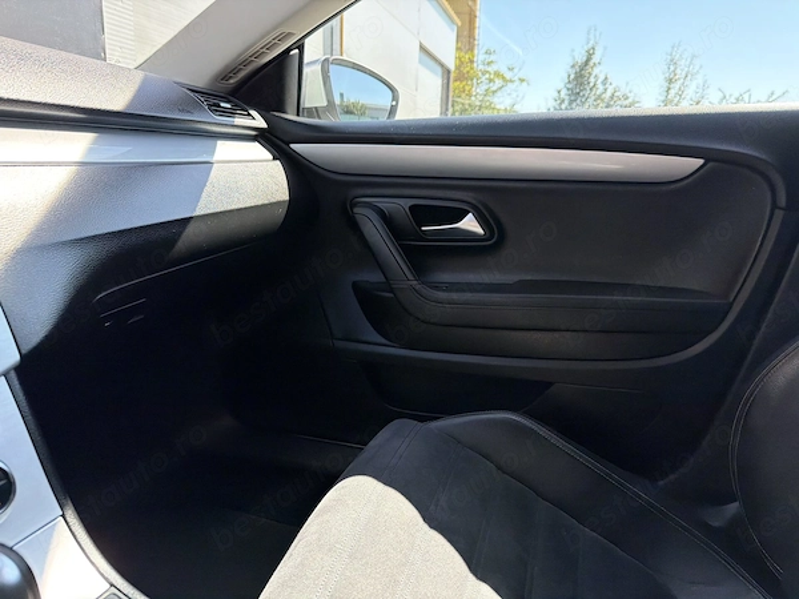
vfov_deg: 56.8
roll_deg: +0.6
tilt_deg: -14.7
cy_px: 300
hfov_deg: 71.6
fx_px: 554
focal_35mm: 24
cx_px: 400
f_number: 1.78
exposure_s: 1/2299
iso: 400
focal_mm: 6.76
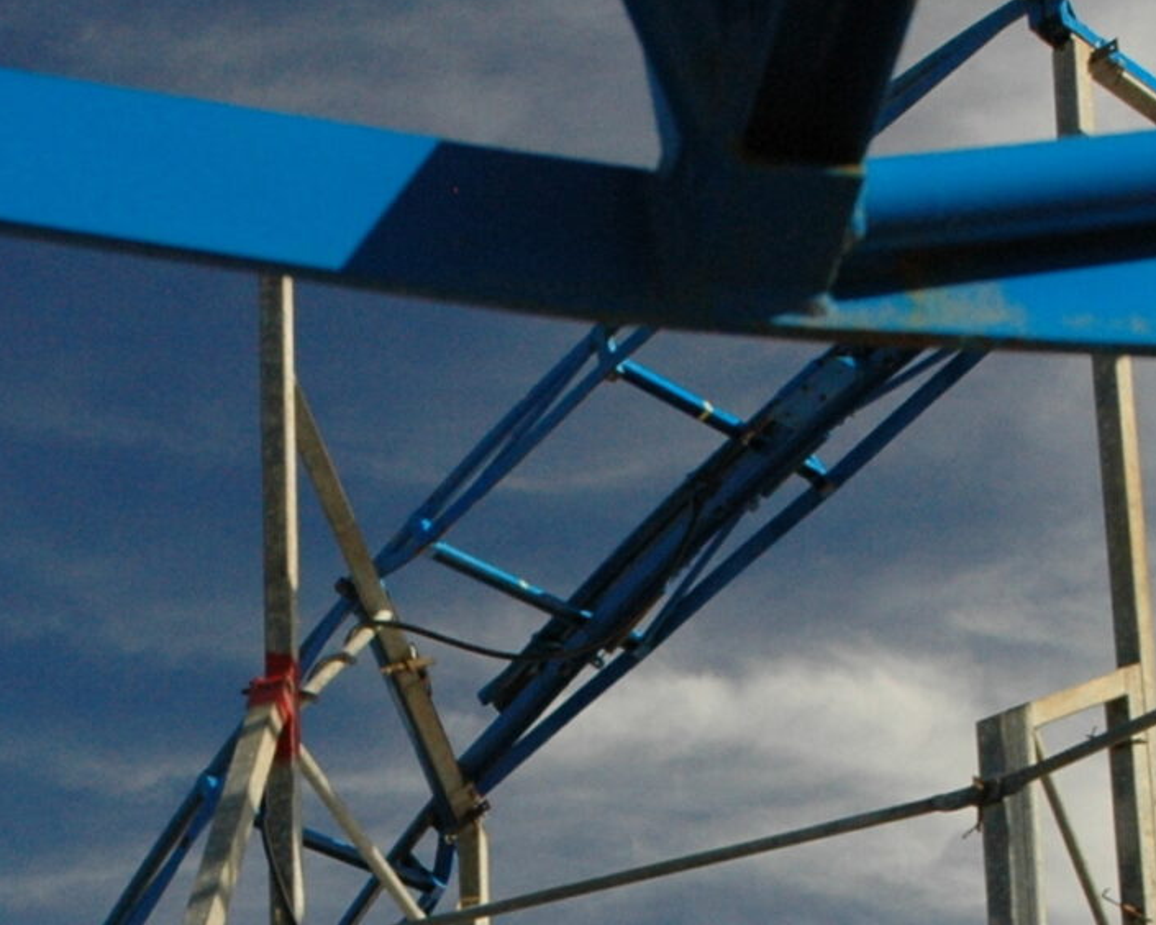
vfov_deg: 11.6
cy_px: 1350
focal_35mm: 128
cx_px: 302
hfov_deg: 15.0
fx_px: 4369
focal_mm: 25
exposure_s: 1/250
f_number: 8
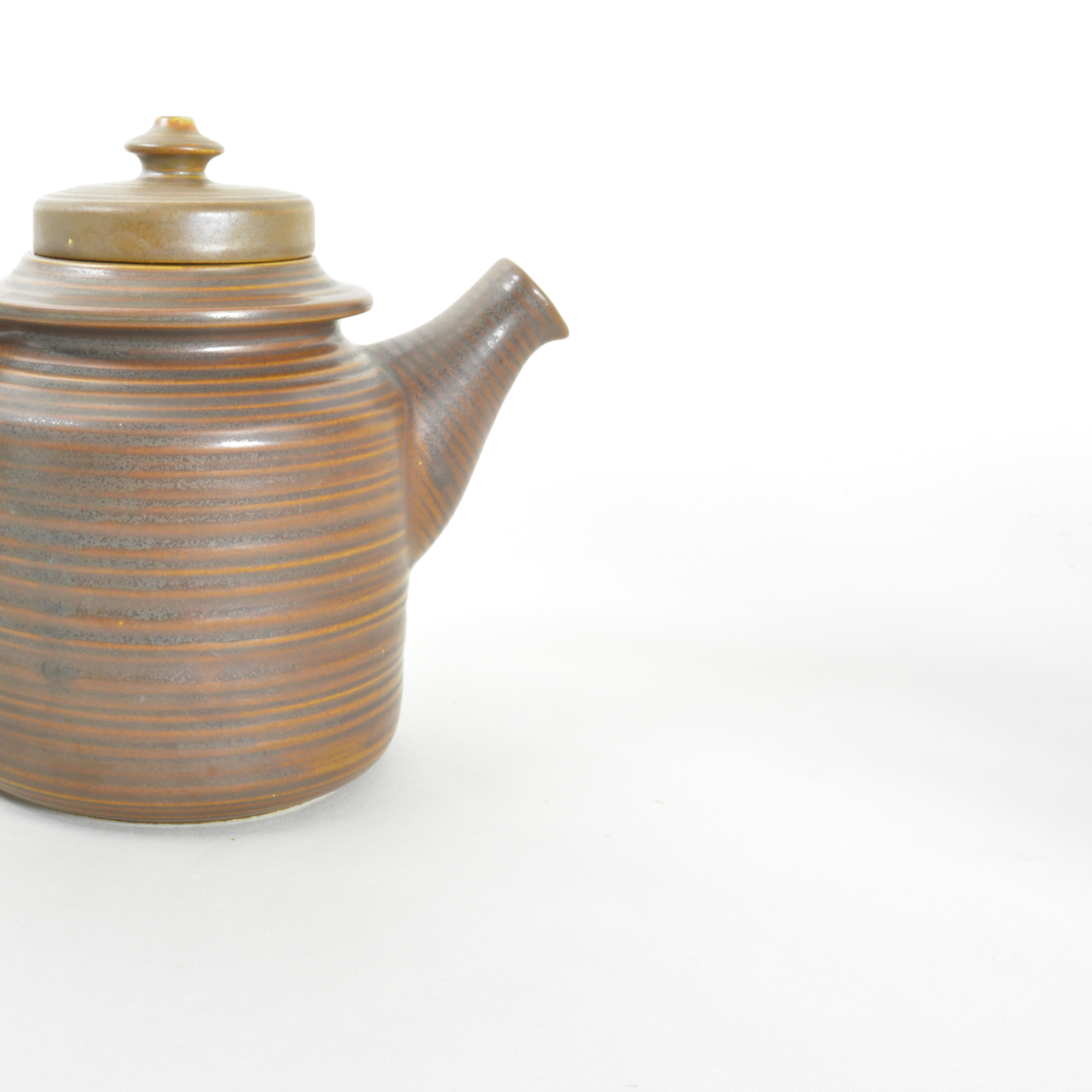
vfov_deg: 36.0
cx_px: 178
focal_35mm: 47
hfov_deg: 34.6
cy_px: 507
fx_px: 1677
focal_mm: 22
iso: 400
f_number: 19
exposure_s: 3
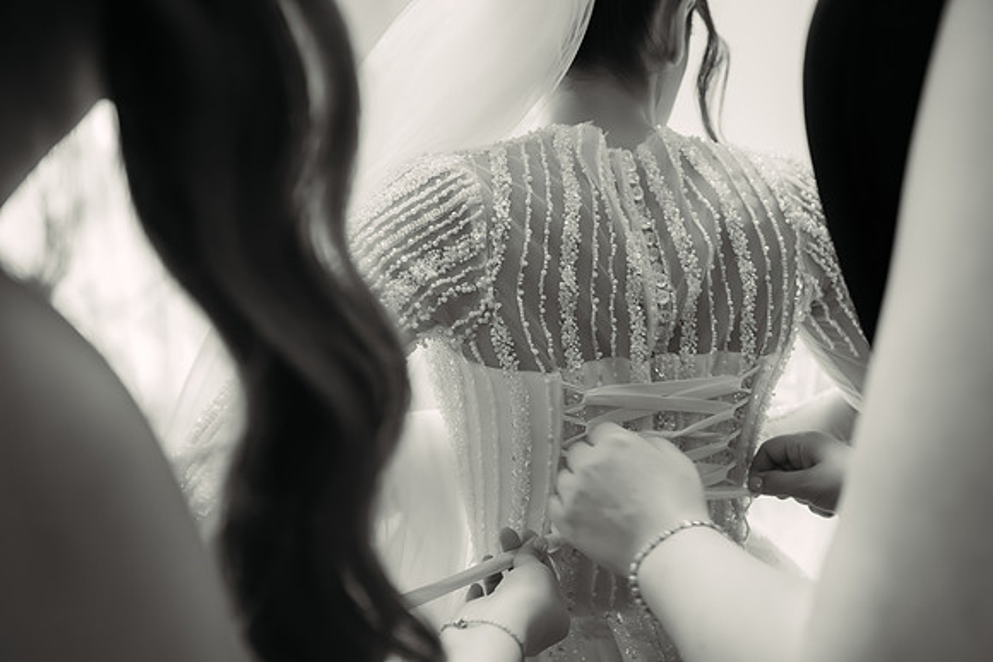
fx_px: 878
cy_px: 405
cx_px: 607
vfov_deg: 41.1
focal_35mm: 32
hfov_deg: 58.4
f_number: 3.2
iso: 1600
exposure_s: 1/250
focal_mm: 26
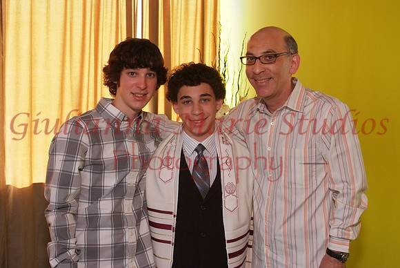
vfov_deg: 26.5
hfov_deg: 38.8
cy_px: 134
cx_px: 200
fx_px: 567
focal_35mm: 51
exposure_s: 1/60
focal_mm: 34
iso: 800
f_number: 7.1
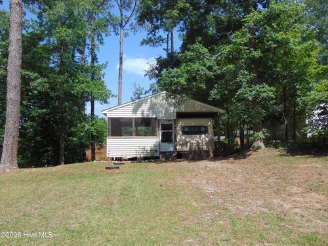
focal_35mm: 25
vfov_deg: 54.9
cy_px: 123
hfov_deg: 69.4
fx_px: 237
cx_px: 164
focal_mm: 4.5
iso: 80
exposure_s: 1/160
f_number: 7.7
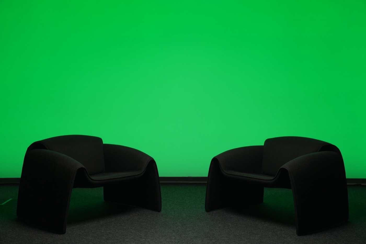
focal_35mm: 45
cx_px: 183
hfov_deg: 43.6
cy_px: 122
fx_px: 457
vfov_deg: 29.9
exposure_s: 1/49
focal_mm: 30
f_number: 4
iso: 500
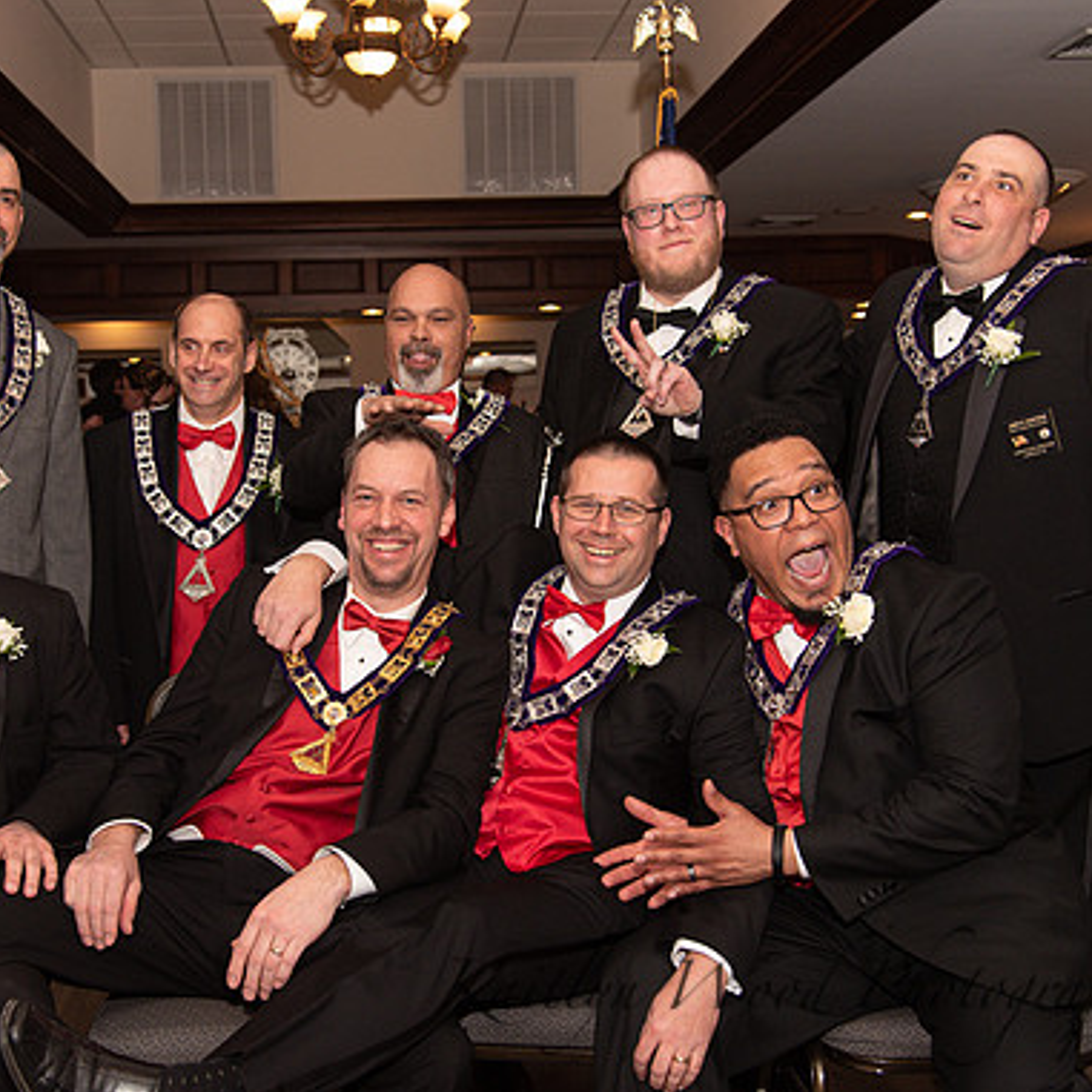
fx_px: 1570
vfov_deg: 38.3
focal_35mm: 44
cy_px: 543
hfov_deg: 38.2
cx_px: 436
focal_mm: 34
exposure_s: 1/200
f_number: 4
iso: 800
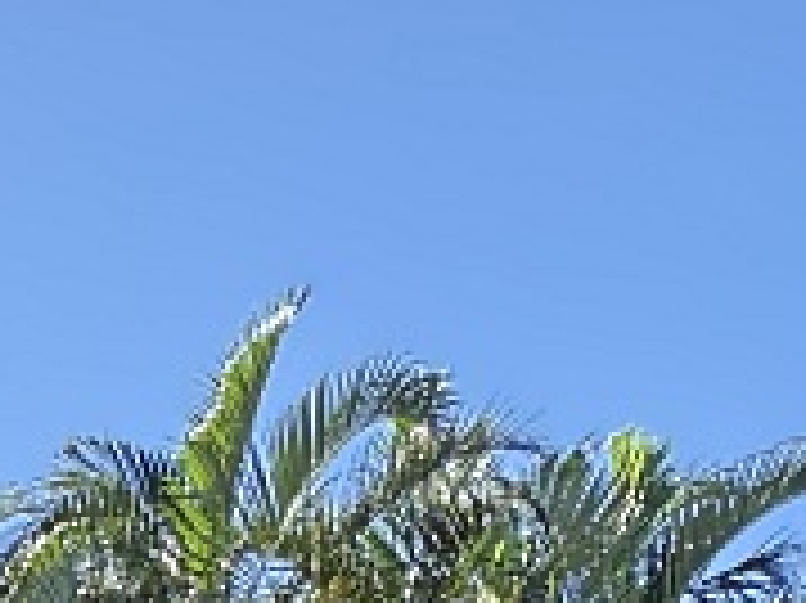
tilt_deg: +4.6
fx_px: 1861
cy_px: 1688
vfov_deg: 12.0
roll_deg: +1.4
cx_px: -1162
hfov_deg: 14.6
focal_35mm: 80
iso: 40
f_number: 2.2
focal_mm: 2.22
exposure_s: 1/142
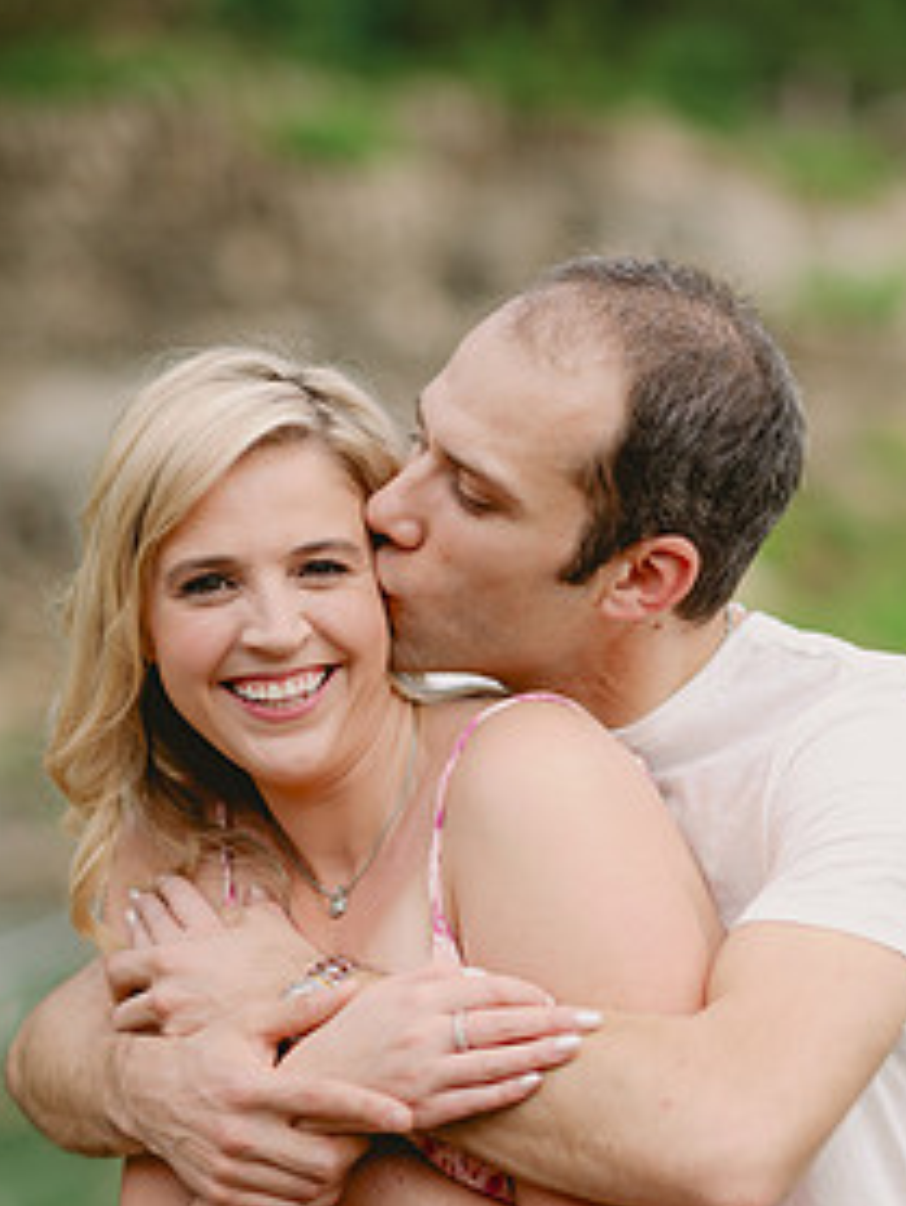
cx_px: 509
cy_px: 816
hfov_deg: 11.2
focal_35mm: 132
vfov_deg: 14.9
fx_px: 4599
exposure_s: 1/800
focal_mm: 85
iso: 80
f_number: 2
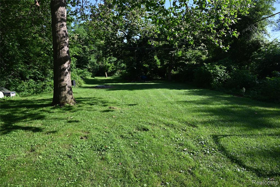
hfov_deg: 73.7
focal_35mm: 24
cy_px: 94
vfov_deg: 53.1
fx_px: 187
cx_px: 140
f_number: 5.6
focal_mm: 24
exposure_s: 1/250
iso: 110
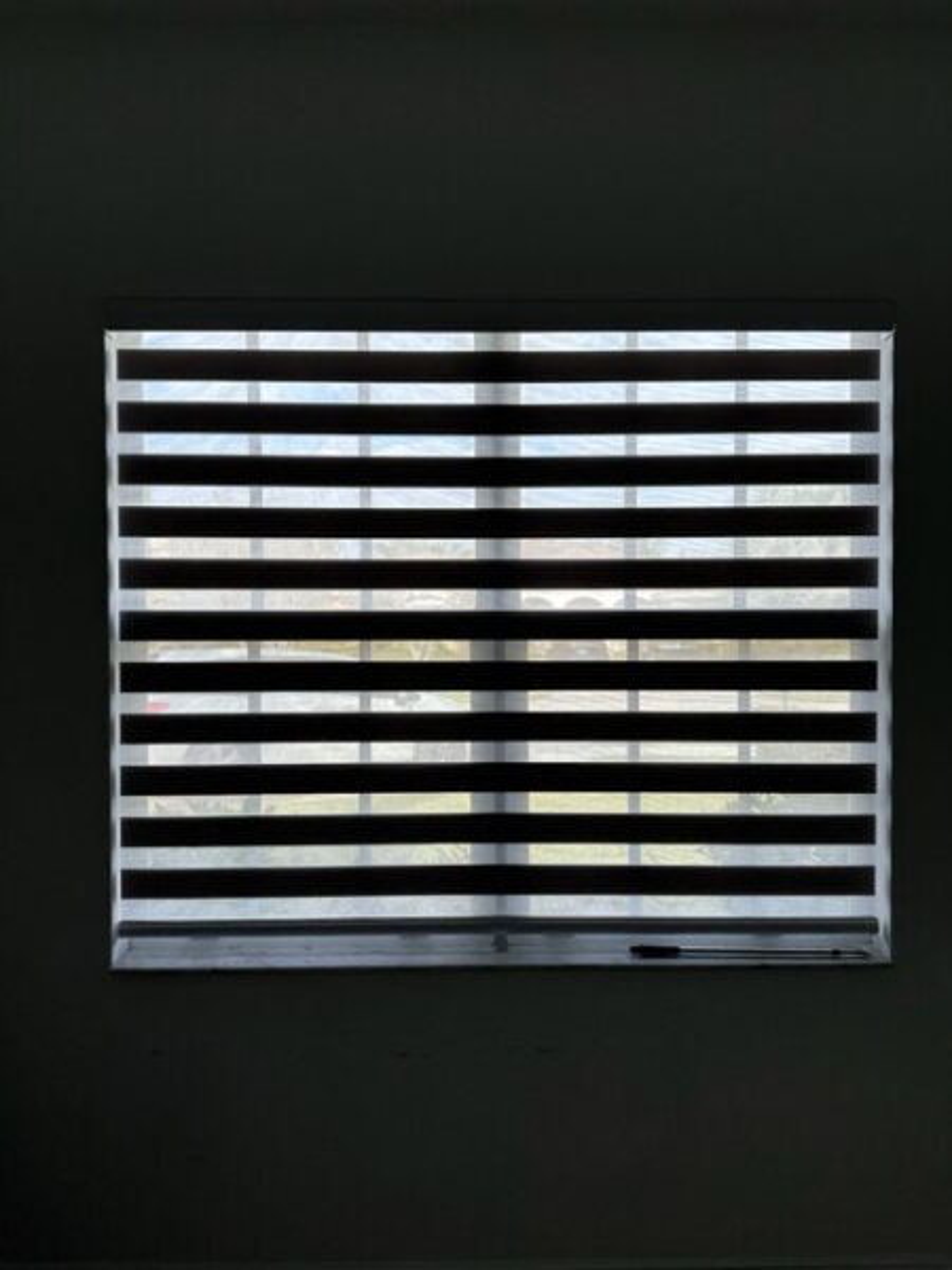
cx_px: 476
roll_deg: -0.7
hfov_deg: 56.8
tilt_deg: -2.6
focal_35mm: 24
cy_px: 635
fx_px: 880
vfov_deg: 71.6
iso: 80
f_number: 1.78
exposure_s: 1/368
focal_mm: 6.86
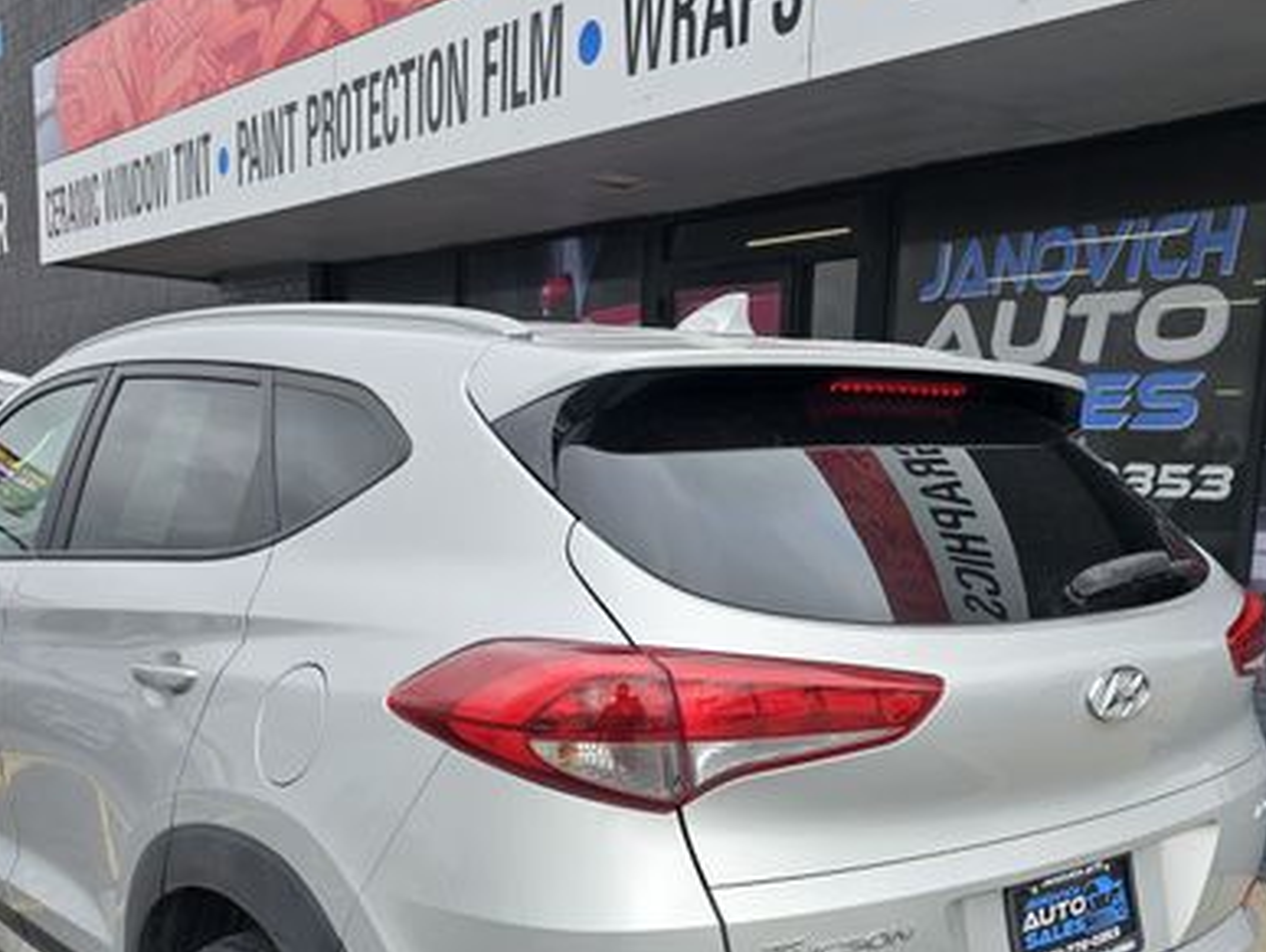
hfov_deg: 48.9
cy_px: 749
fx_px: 1391
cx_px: 700
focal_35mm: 38
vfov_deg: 36.6
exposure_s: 1/265
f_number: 1.7
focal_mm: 6.3
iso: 10
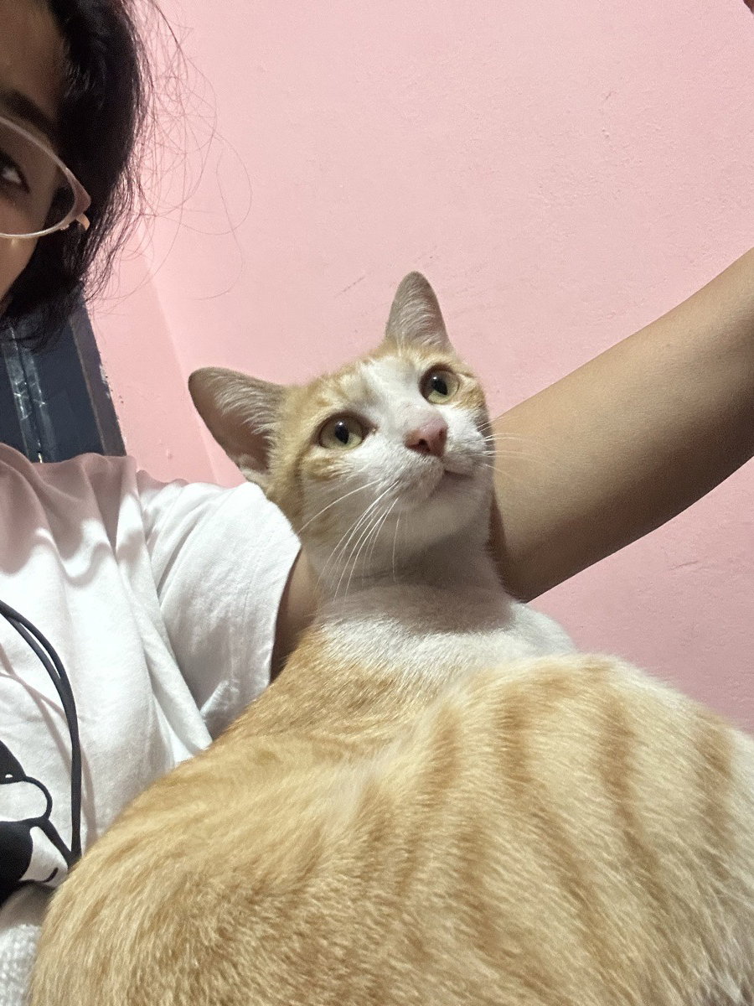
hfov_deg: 46.8
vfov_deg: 60.0
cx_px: 377
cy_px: 503
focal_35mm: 30
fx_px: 871
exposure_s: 1/25
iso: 320
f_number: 1.9
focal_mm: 2.69
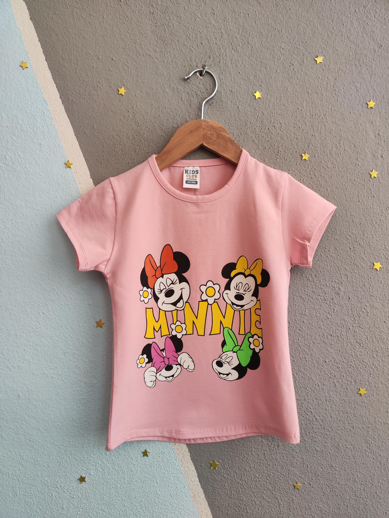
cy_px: 259
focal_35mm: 24
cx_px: 194
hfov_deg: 56.8
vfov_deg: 71.6
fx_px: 360
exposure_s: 1/100
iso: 148
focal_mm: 5.59
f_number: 1.88
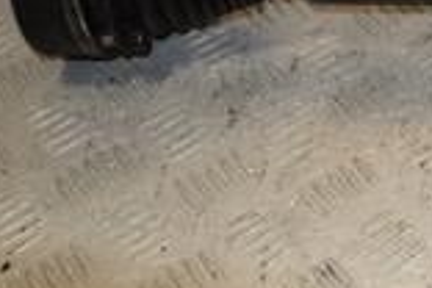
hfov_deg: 14.9
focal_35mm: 121
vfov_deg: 11.1
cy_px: -75
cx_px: 767
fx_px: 1451
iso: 800
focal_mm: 21
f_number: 9
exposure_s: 1/200
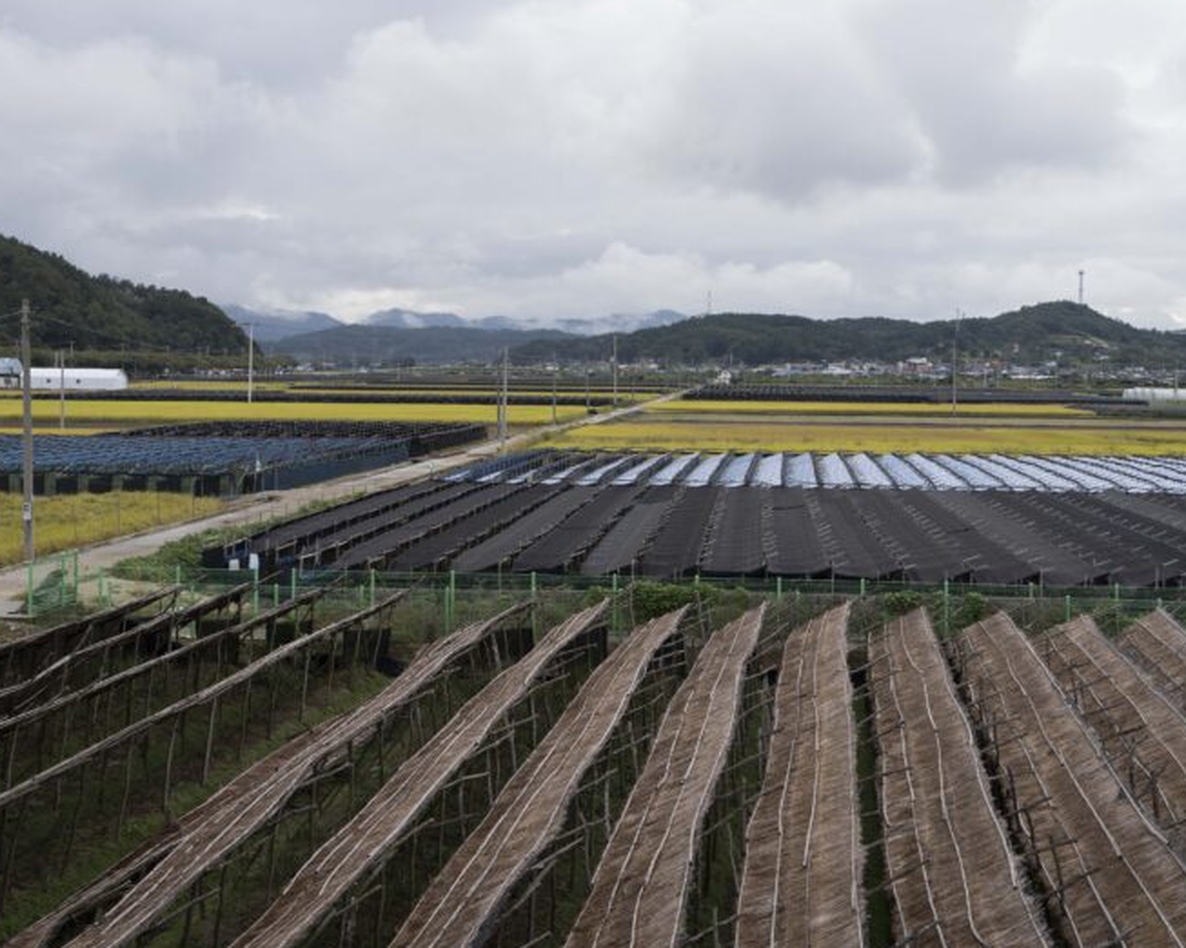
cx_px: 585
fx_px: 1860
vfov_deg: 28.5
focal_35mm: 53
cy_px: 370
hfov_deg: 35.4
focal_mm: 36
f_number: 8
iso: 100
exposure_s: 1/100
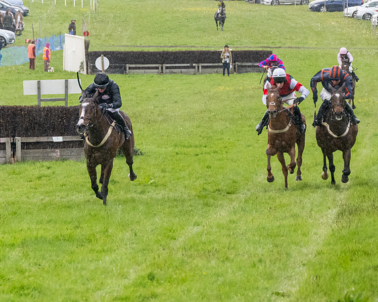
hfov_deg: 6.9
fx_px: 3114
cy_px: 170
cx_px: 154
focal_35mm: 278
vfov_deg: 5.6
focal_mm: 98
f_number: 4
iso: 2000
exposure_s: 1/1000
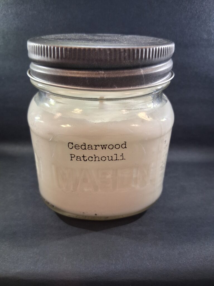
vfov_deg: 67.3
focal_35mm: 26
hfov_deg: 53.1
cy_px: 143
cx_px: 107
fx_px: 214
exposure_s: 1/60
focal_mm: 3.98
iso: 250
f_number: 1.8
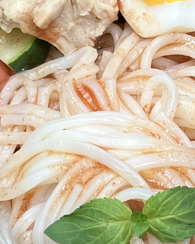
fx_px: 1075
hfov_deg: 10.4
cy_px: 238
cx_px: 133
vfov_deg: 12.8
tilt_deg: -87.4
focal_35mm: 149
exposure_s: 1/100
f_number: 1.8
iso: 40
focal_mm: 3.99
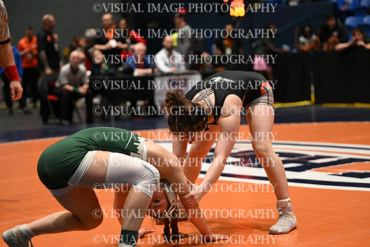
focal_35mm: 89
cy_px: 124
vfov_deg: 15.4
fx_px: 915
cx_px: 185
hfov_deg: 22.9
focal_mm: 89
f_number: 2.8
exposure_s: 1/120
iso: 400
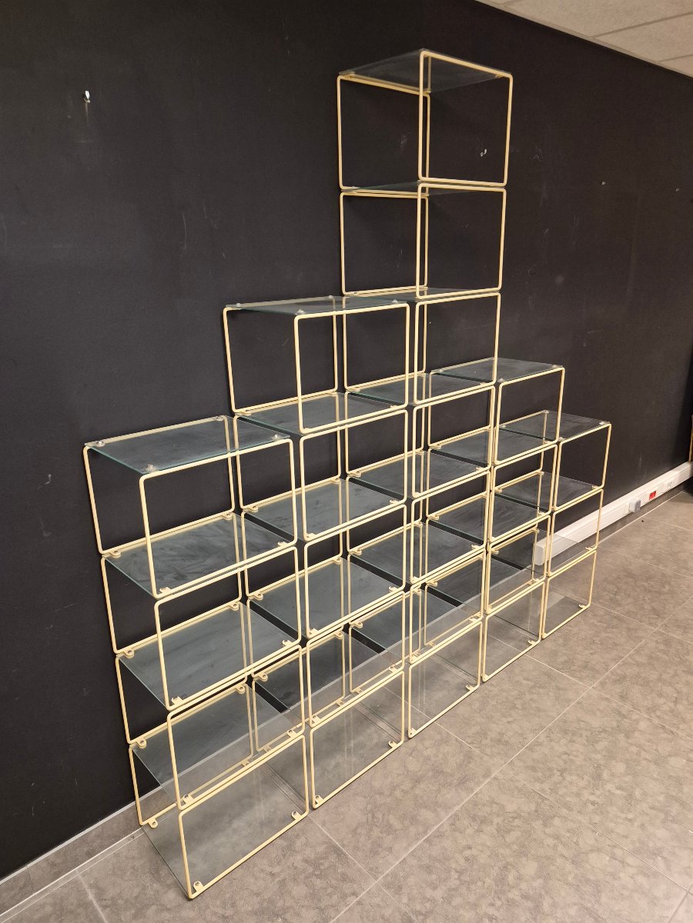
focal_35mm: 23
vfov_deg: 73.9
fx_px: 614
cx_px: 346
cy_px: 462
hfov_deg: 58.9
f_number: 1.8
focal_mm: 5.4
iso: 800
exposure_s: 1/100
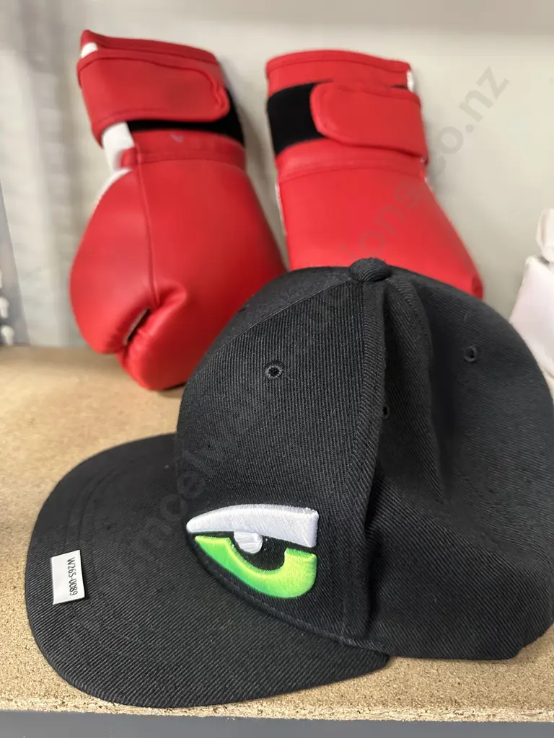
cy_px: 369
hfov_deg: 56.8
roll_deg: -2.0
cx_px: 277
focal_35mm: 24
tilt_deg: -27.0
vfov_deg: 71.6
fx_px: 512
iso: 800
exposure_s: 1/50
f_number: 1.78
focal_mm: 6.86
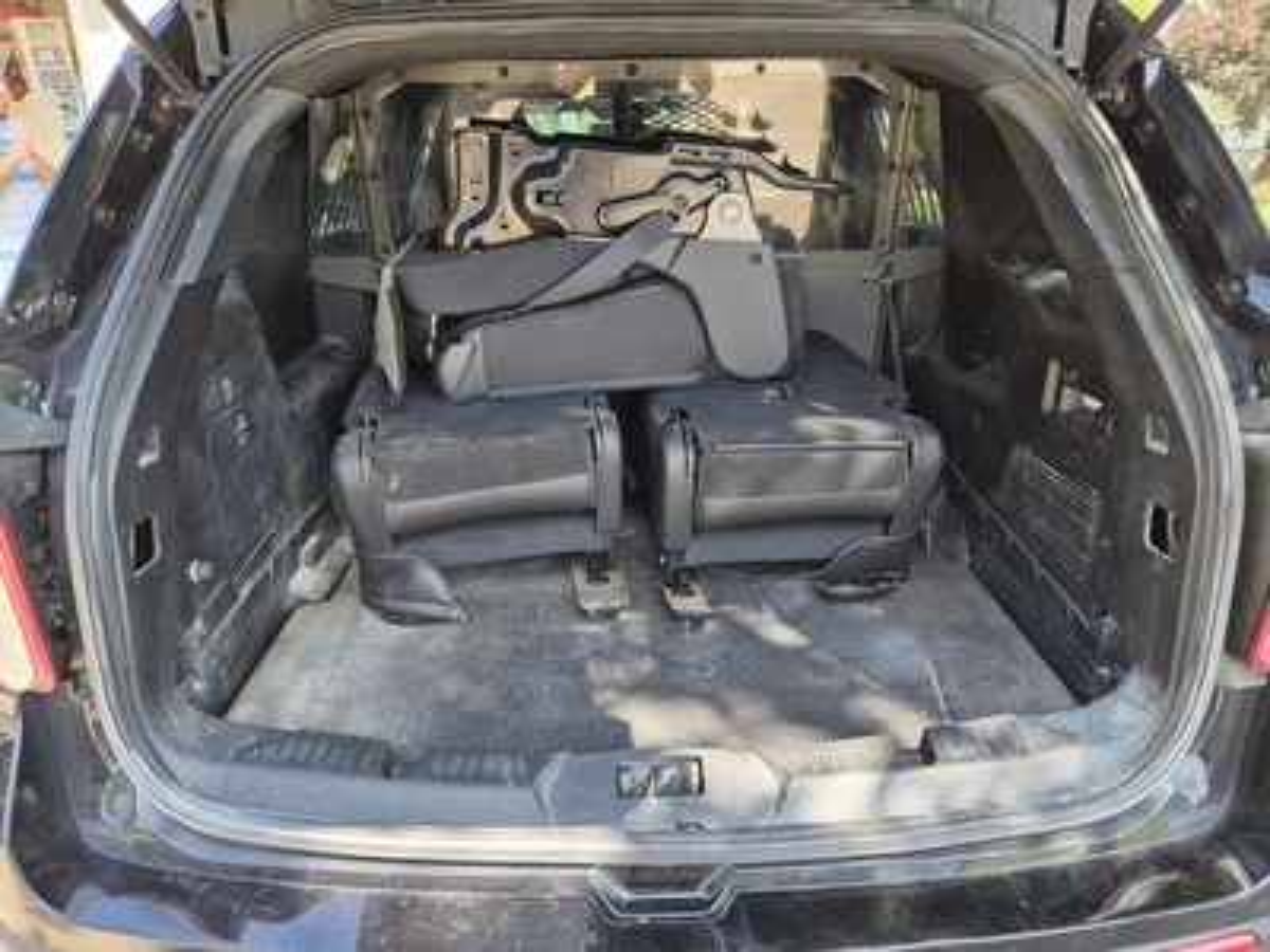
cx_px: 635
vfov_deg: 58.9
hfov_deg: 73.9
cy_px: 476
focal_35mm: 23
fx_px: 844
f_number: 1.8
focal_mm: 5.4
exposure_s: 1/180
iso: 50
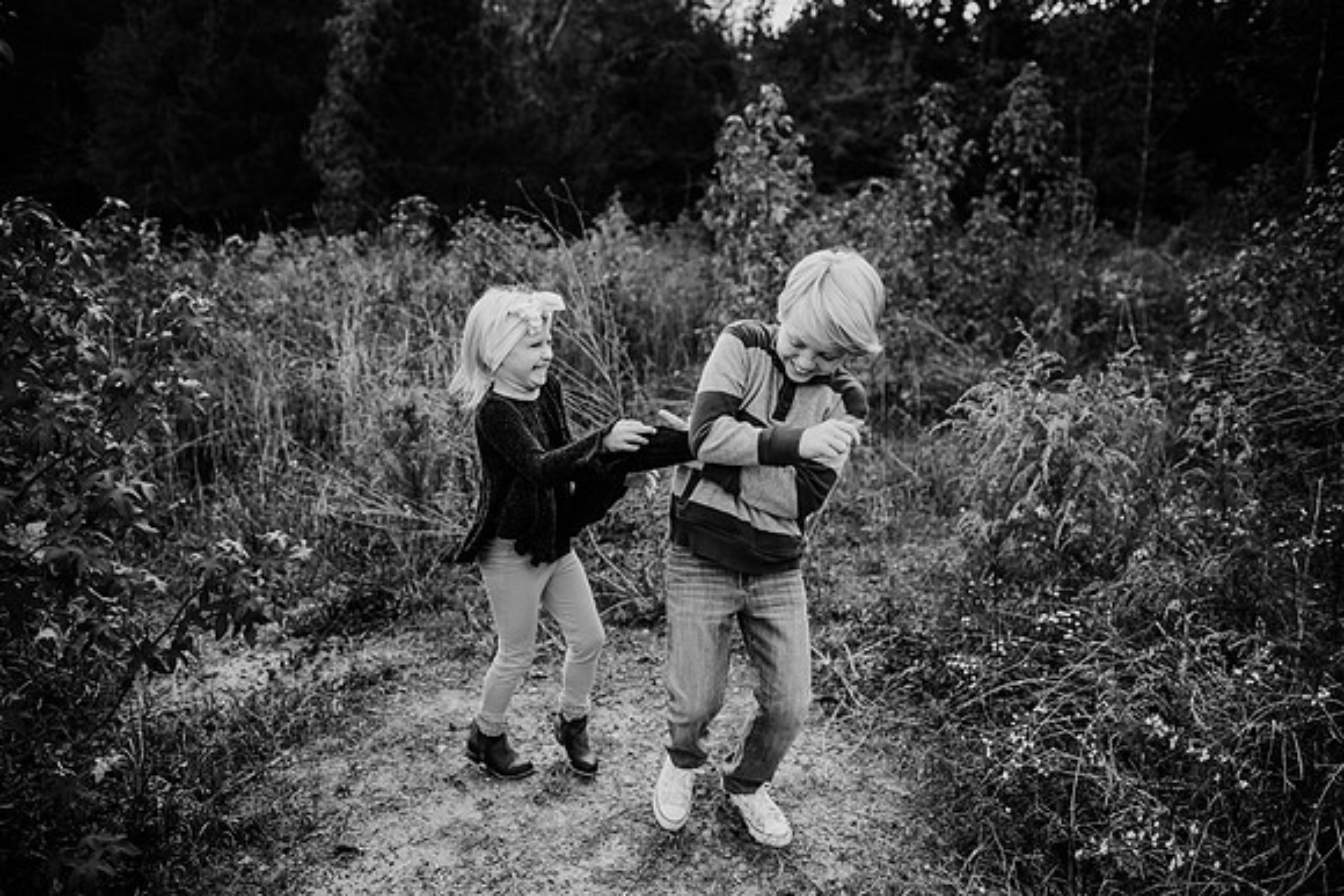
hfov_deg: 73.7
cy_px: 448
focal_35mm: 24
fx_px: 896
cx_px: 672
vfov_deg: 53.2
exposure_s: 1/1000
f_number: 2.5
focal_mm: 24
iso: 200
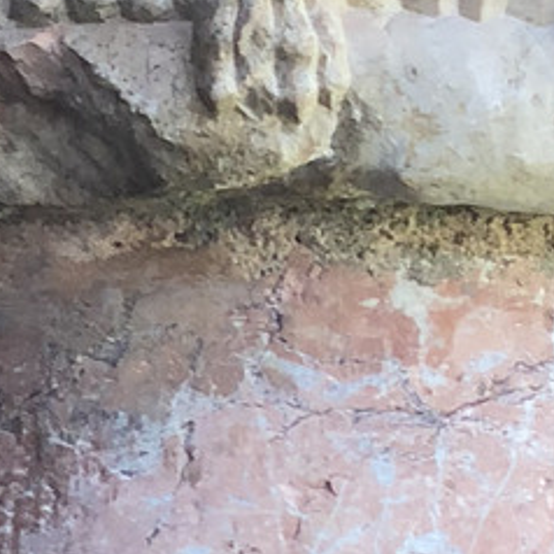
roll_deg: +1.1
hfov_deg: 5.7
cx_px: 135
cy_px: -1285
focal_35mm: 309
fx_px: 5595
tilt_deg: +21.5
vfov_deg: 5.3
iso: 25
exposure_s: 1/60
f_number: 2.4
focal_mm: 6
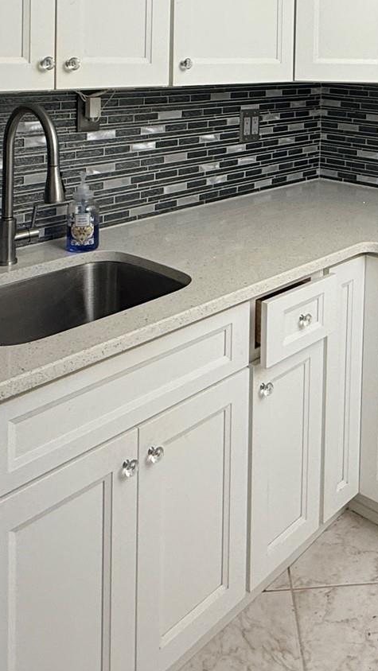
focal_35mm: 37
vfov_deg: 48.6
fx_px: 659
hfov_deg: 31.5
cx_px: 274
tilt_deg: -2.1
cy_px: 75
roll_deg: -1.3
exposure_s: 1/120
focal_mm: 2.22
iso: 125
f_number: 2.2
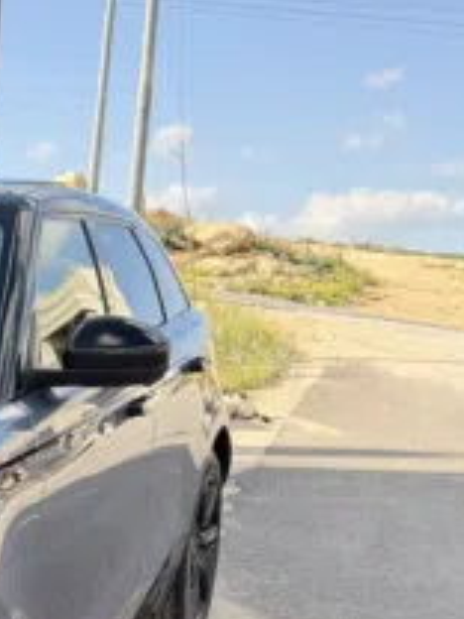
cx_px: -283
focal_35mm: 74
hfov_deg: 17.4
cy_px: 473
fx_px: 1323
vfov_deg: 26.0
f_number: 1.78
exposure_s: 1/1618
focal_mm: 6.76
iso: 100
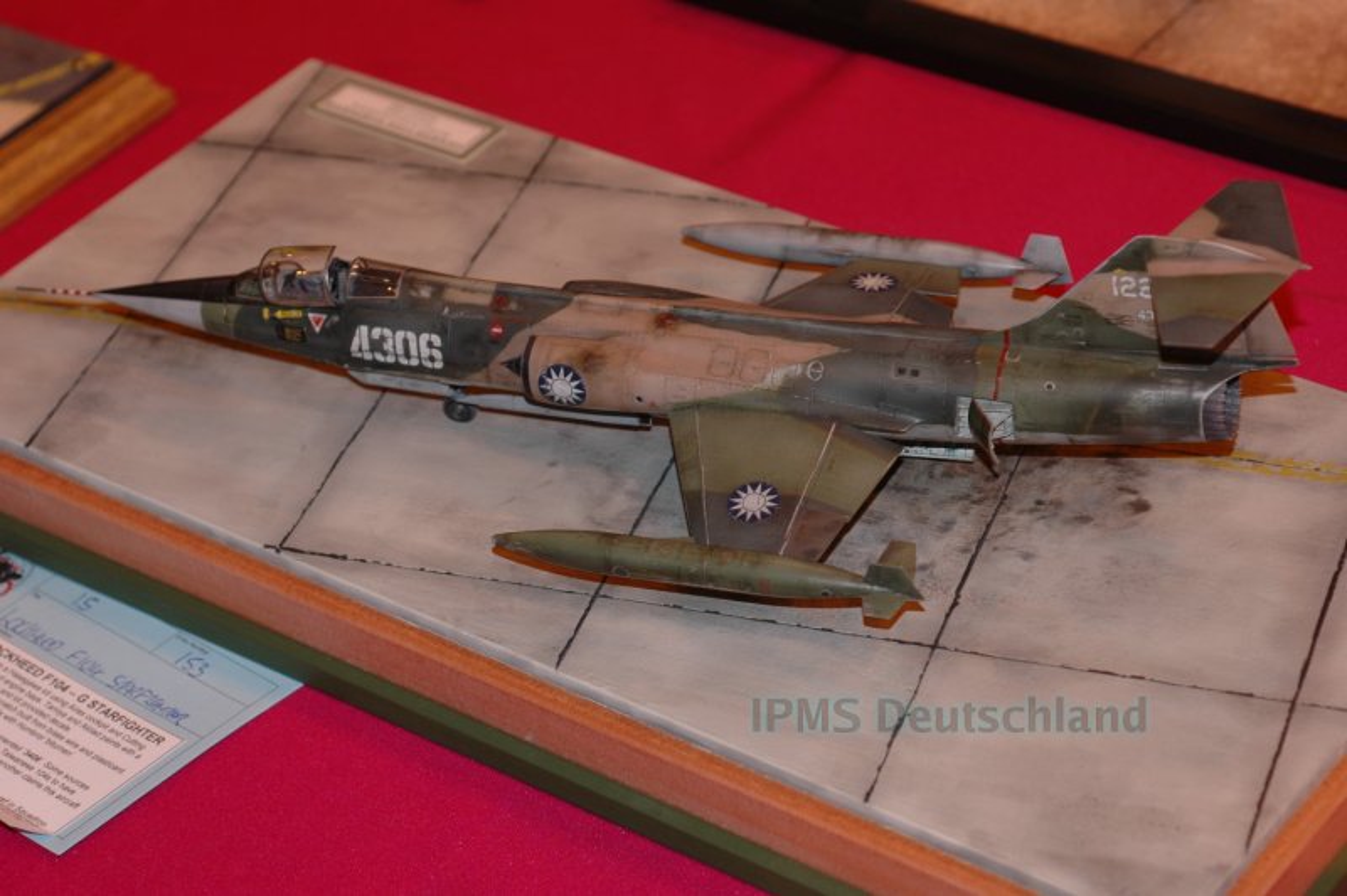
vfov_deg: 15.2
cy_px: 448
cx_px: 674
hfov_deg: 22.6
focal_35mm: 90
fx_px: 3365
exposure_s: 1/60
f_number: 5.6
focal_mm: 60
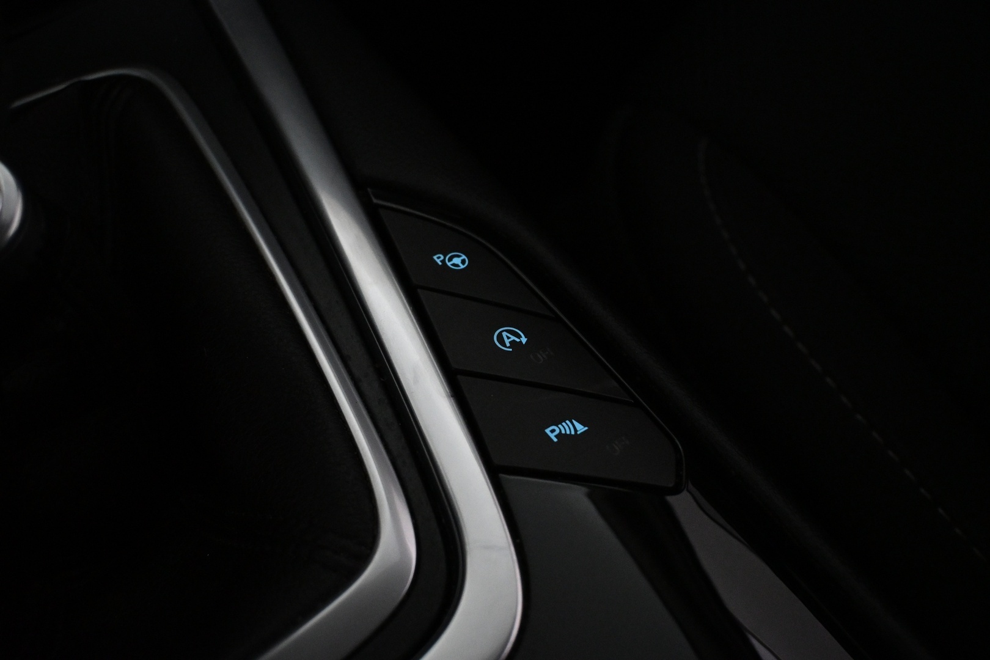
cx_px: 495
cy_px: 330
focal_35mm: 49
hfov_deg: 40.5
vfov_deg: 27.7
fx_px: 1341
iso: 4000
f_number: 5
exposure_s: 1/160
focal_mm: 32.5
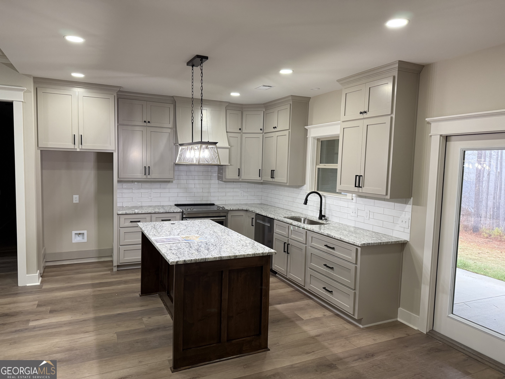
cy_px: 190
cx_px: 252
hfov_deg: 71.6
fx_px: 350
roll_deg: -1.3
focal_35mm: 24
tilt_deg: -2.6
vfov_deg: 56.8
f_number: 1.78
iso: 200
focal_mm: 6.76
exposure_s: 1/120
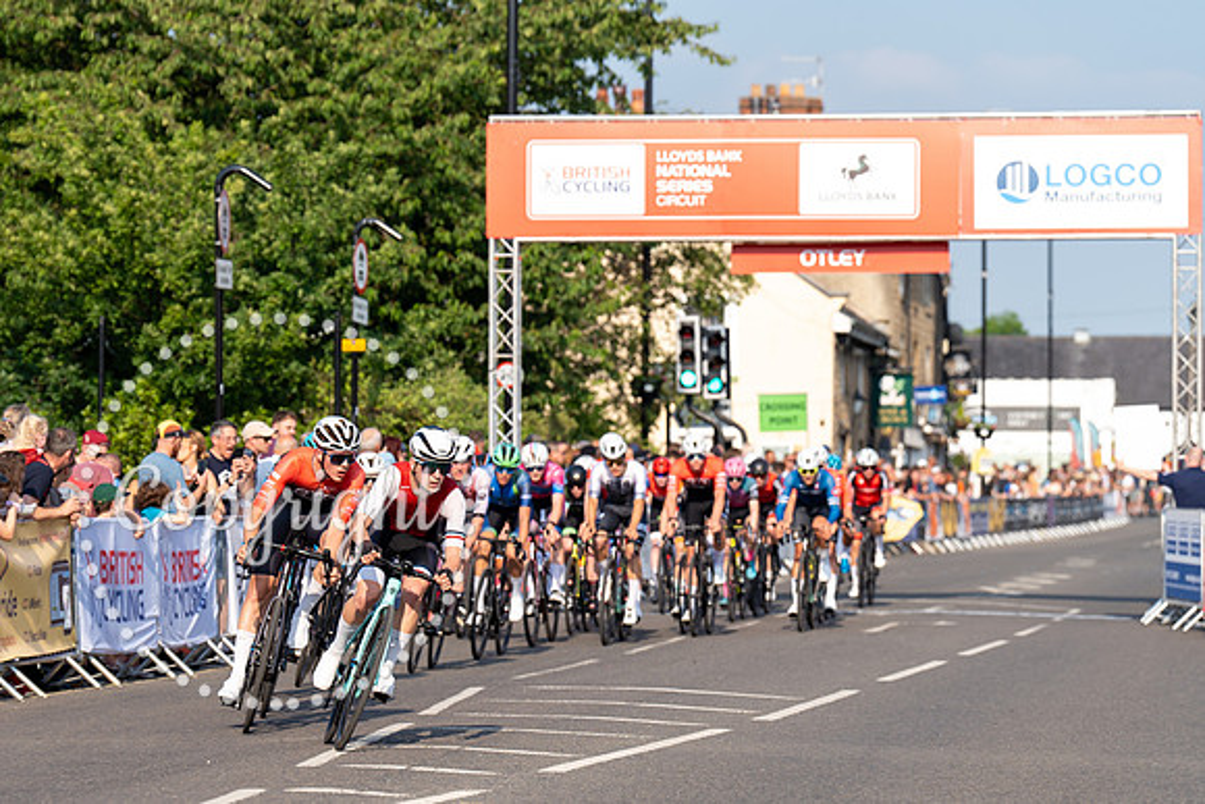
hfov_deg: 12.6
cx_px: 469
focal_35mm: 162
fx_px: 5436
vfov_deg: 8.5
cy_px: 489
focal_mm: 131
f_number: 4
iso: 160
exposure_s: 1/1000
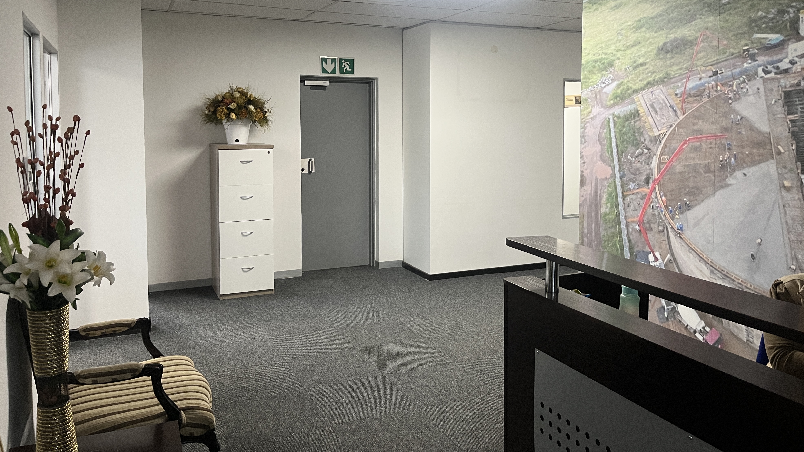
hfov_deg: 66.1
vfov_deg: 39.8
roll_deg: +0.2
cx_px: 411
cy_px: 161
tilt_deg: -4.9
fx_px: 618
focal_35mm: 29
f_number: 1.6
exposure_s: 1/50
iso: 160
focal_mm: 5.1
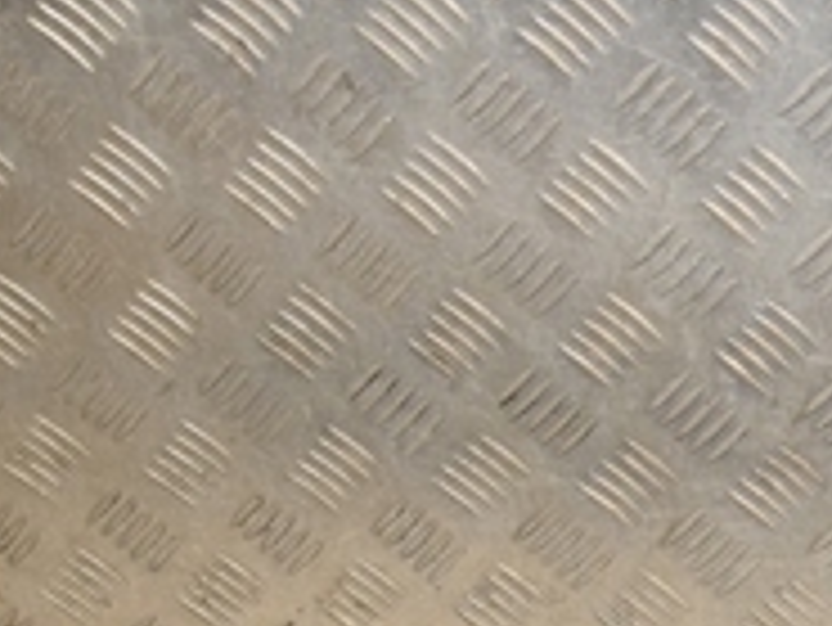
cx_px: 1156
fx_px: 2517
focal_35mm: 105
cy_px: 766
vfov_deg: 13.7
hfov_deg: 17.3
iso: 800
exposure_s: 1/160
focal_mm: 21
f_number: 8
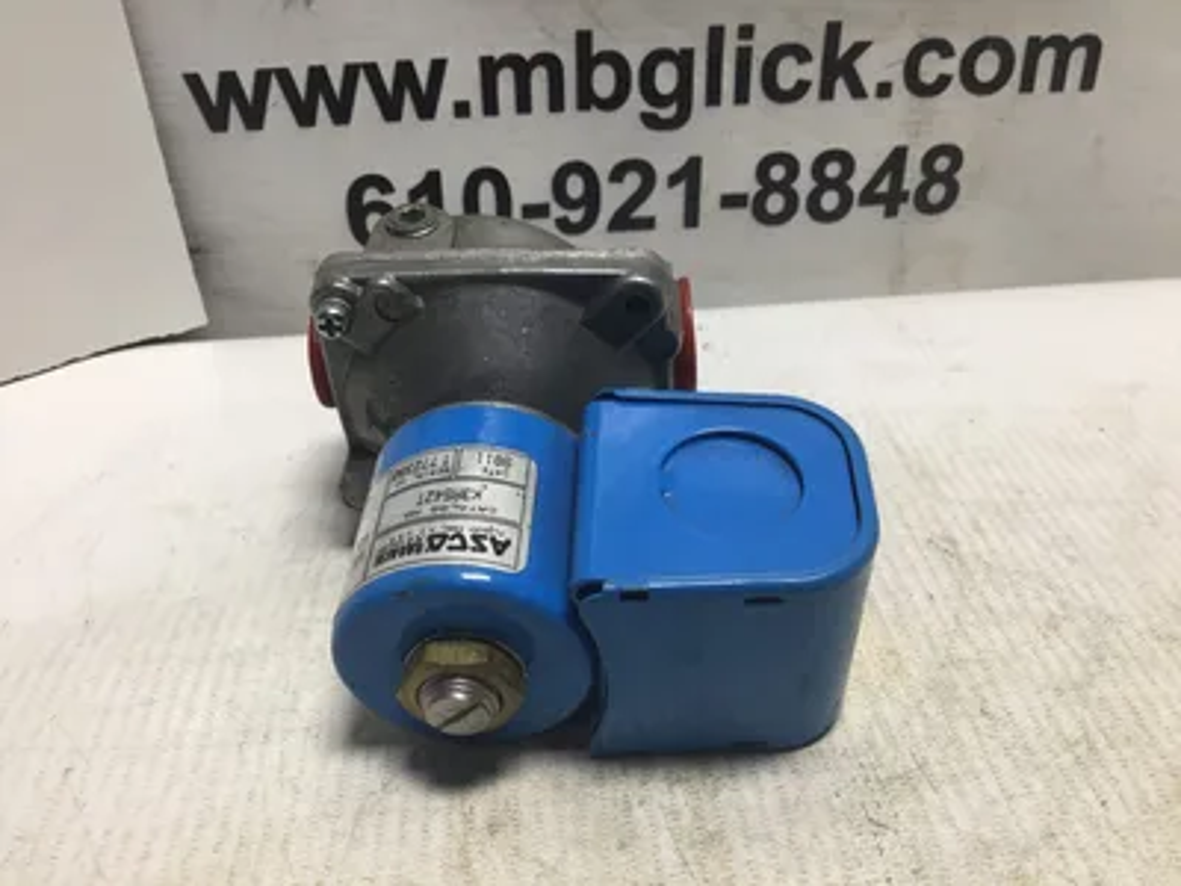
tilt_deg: -31.8
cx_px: 590
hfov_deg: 58.4
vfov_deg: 45.4
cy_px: 443
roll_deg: +0.1
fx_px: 1058
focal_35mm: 31
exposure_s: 1/120
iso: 25
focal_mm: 3.3
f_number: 2.4
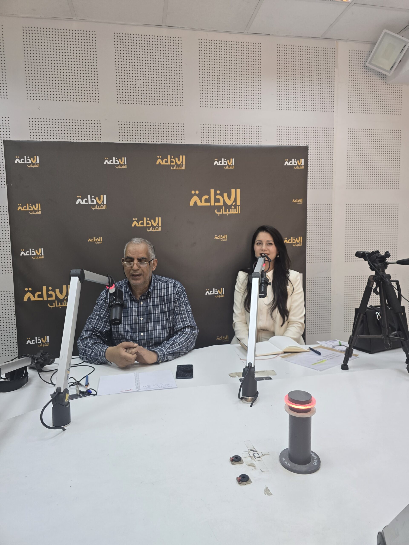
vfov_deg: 73.9
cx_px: 204
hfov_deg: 58.9
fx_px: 362
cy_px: 272
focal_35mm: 23
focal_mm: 6.3
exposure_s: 1/100
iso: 125
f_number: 1.7
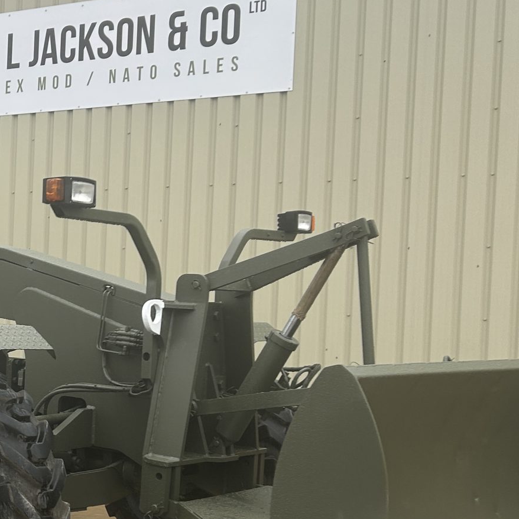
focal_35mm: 67
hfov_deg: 23.6
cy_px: 327
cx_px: -96
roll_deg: -1.6
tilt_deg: -0.4
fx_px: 1137
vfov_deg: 25.6
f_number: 1.5
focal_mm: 5.7
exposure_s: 1/687
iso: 50
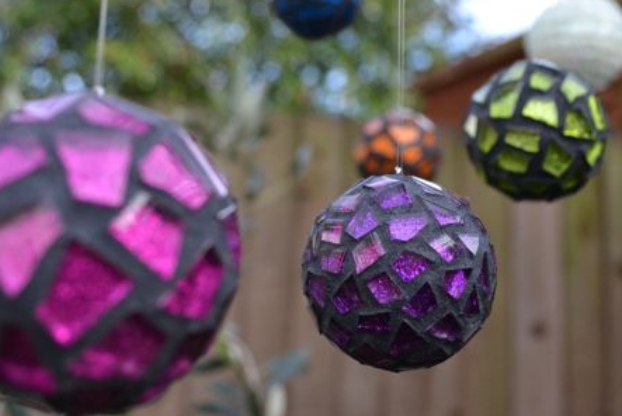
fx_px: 899
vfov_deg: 25.8
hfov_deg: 38.1
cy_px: 126
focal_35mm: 52
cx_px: 288
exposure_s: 1/1000
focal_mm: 24
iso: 1600
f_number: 4.5
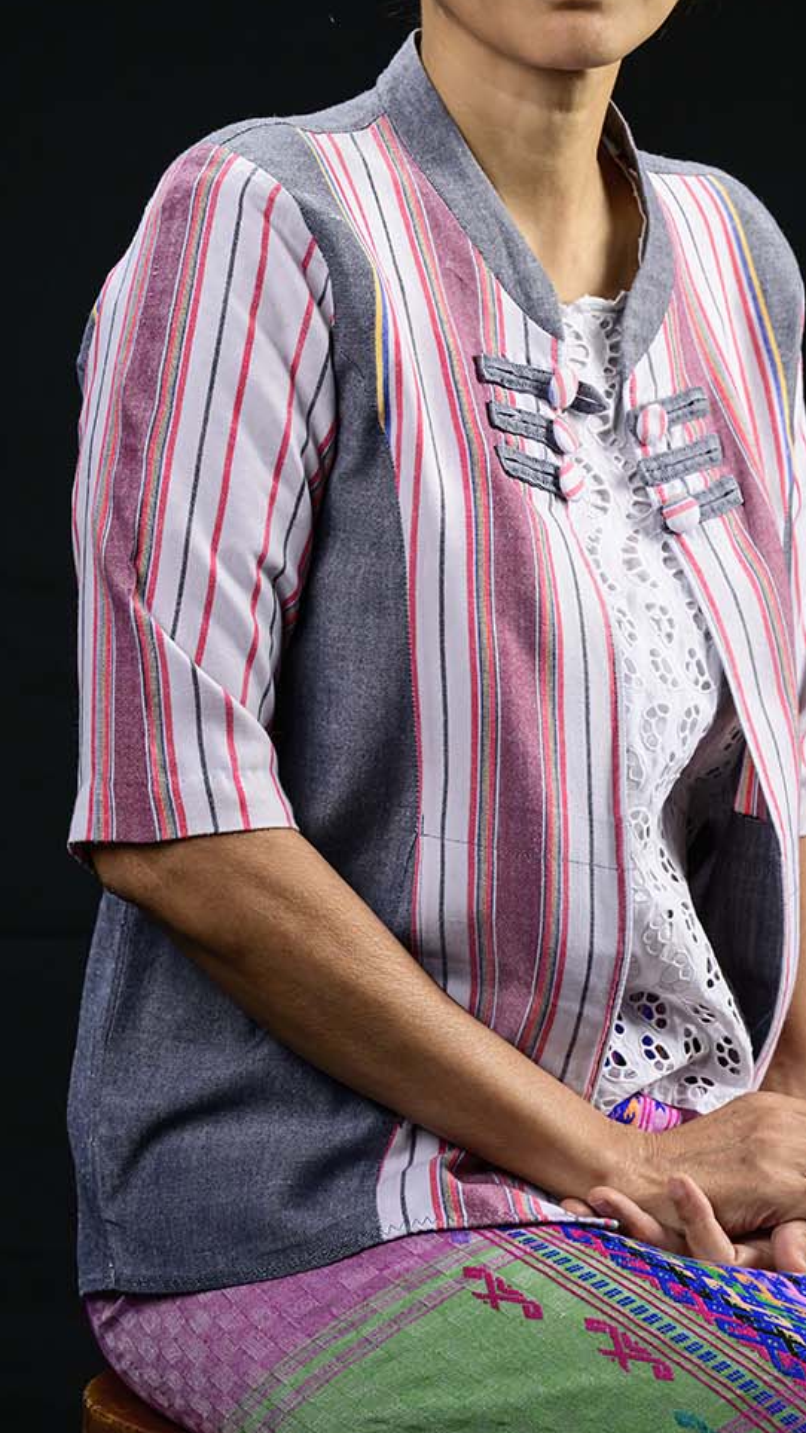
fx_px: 5055
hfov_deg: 9.1
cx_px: 614
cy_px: 458
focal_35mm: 133
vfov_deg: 16.1
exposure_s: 1/200
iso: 400
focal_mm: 85
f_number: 8
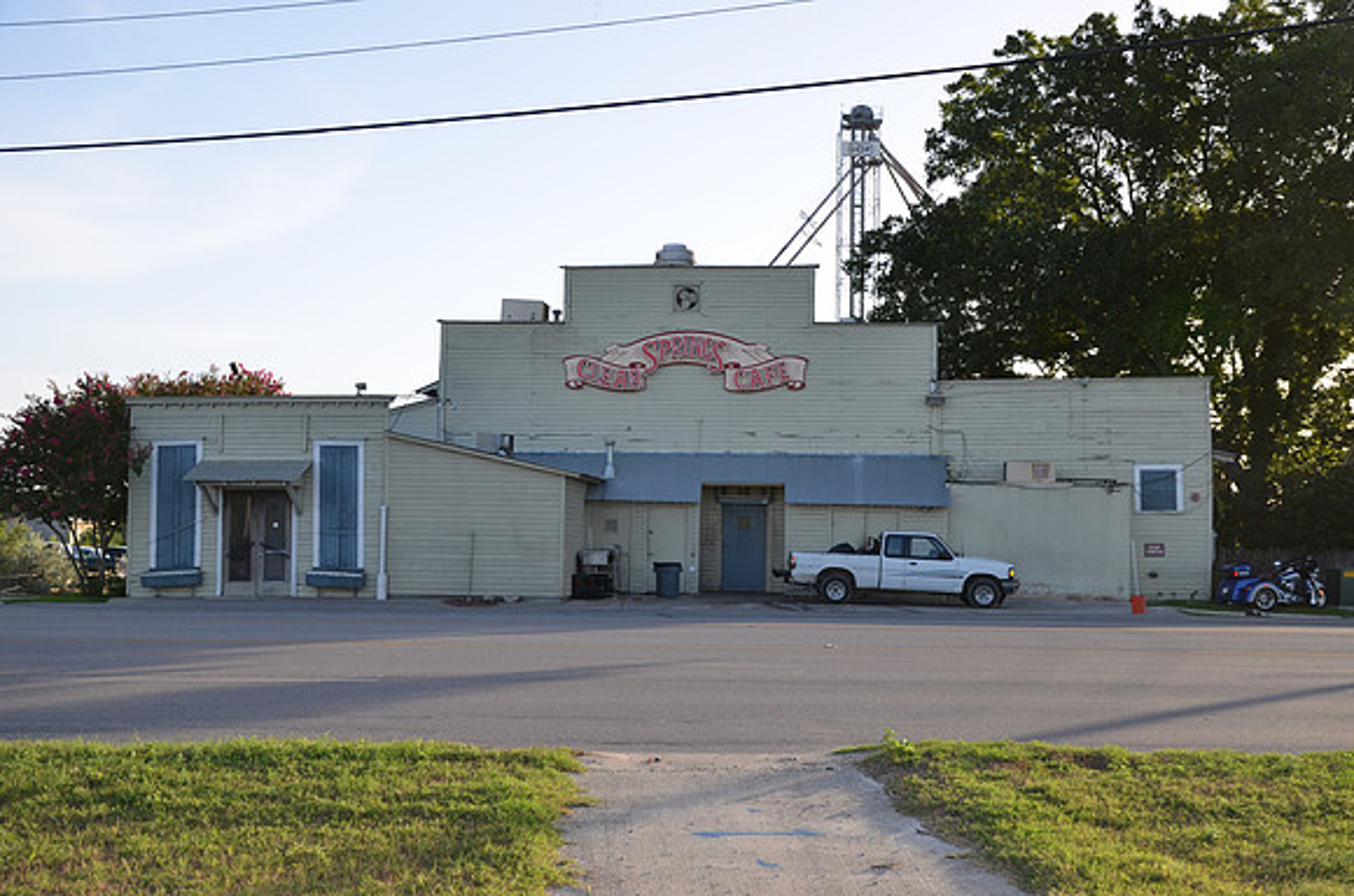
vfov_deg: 31.7
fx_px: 1576
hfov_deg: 46.5
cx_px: 677
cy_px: 448
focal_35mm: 42
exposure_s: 1/250
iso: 100
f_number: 5.6
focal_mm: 28
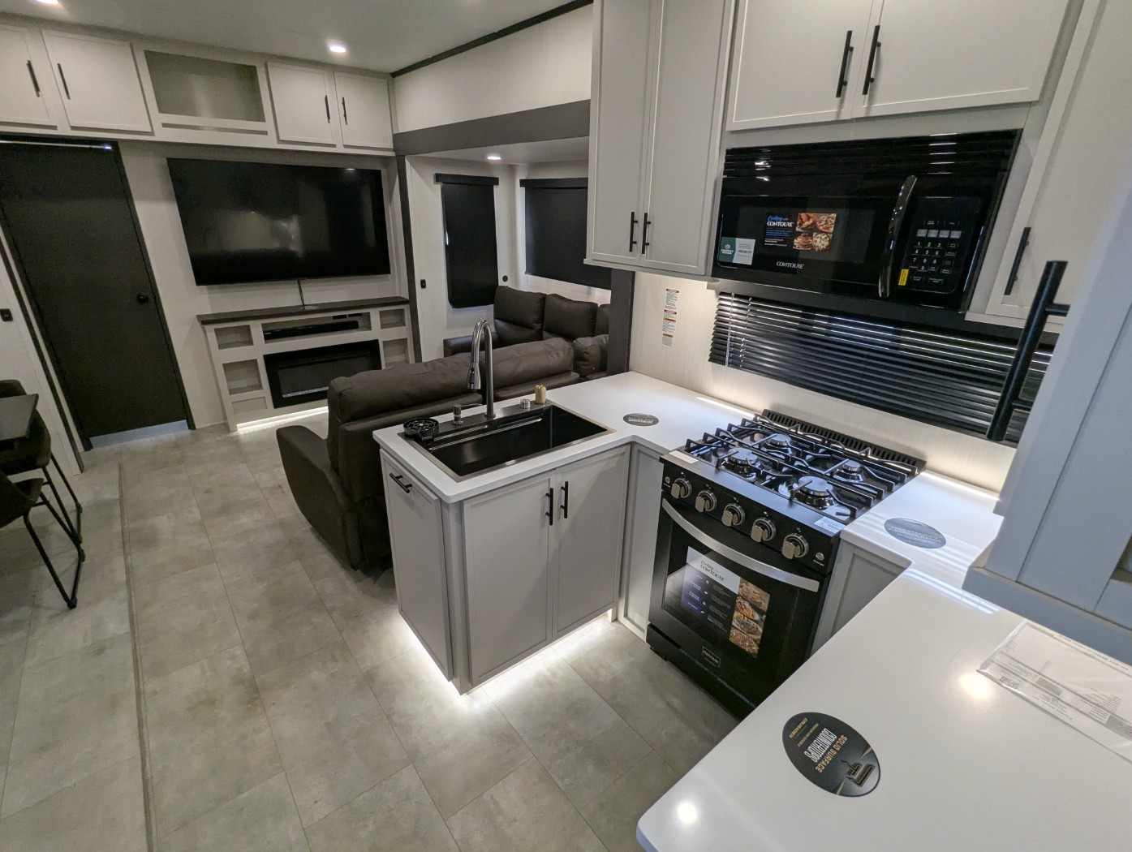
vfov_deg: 78.2
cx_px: 566
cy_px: 426
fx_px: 524
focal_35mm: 16
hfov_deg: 94.4
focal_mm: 2.35
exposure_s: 1/97.4
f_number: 2.2
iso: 131
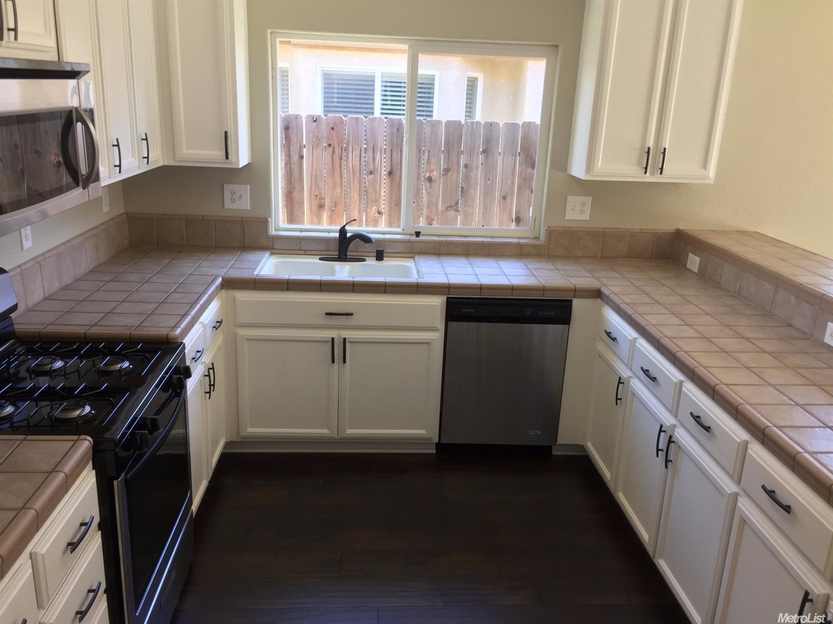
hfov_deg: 61.7
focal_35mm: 29
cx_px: 416
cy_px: 312
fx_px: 698
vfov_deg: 48.2
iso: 32
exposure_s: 1/30
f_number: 2.2
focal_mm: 4.15
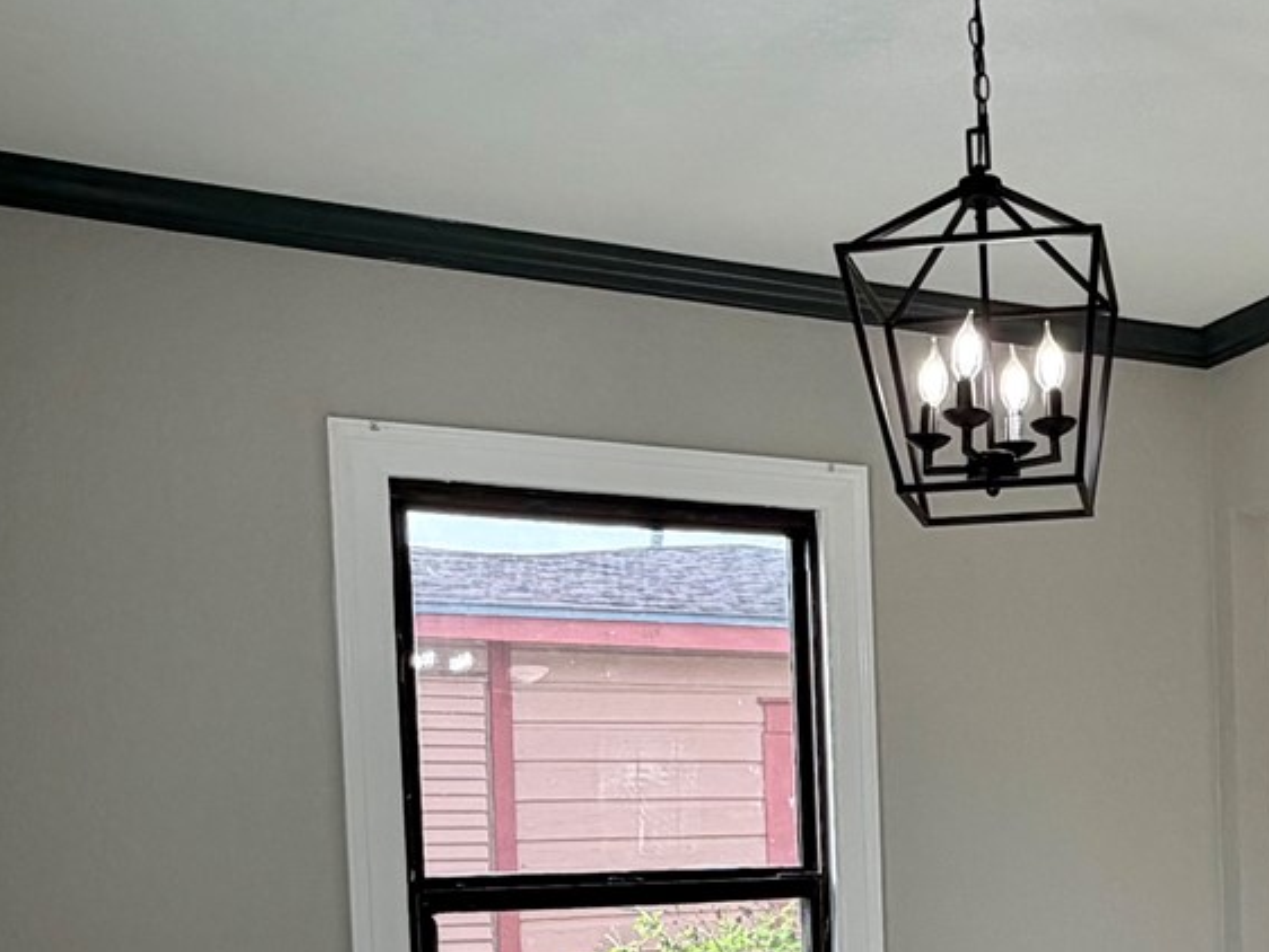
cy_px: 938
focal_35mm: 51
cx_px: 1136
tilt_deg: -2.8
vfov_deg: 27.1
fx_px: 1870
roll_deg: +1.9
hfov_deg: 35.3
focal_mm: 2.22
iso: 40
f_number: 2.2
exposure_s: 1/161
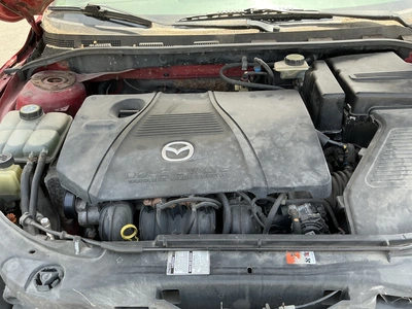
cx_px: 206
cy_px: 154
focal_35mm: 28
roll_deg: +5.4
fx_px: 333
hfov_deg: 63.4
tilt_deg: -33.2
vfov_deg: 49.7
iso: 32
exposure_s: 1/172
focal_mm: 3
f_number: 1.8
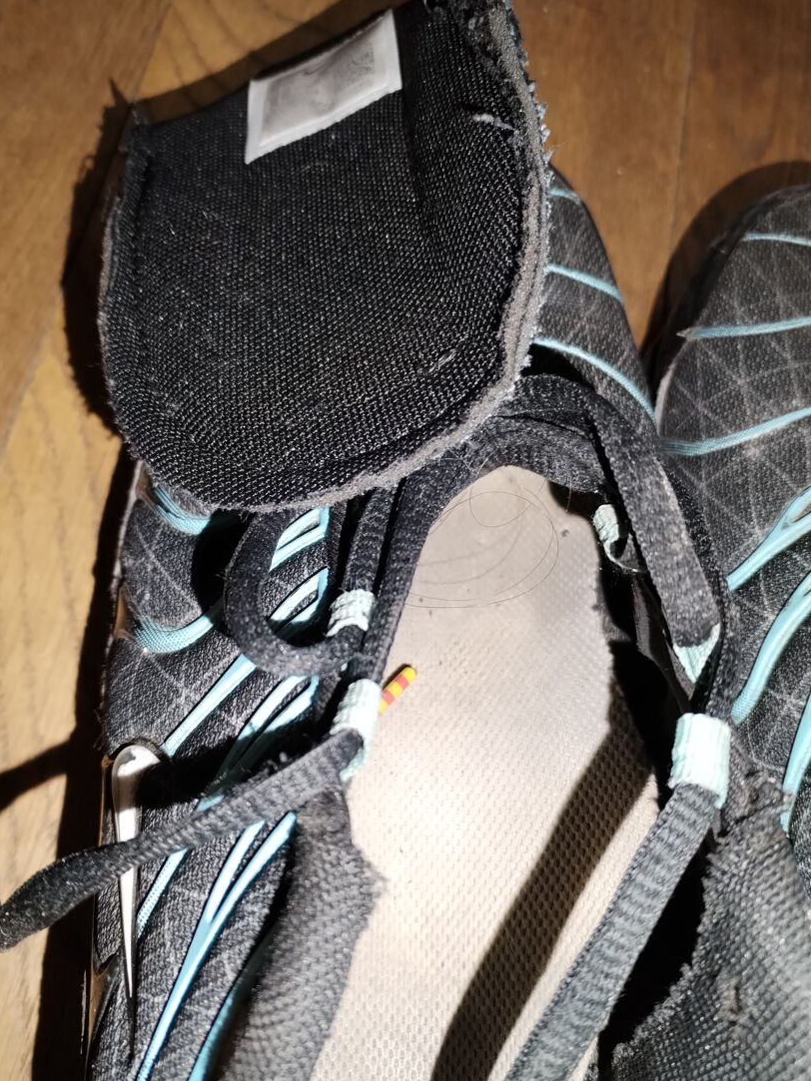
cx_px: 377
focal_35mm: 32
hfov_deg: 44.1
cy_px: 528
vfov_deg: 56.8
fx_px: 1000
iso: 524
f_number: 1.8
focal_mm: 4.75
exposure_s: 1/33.3
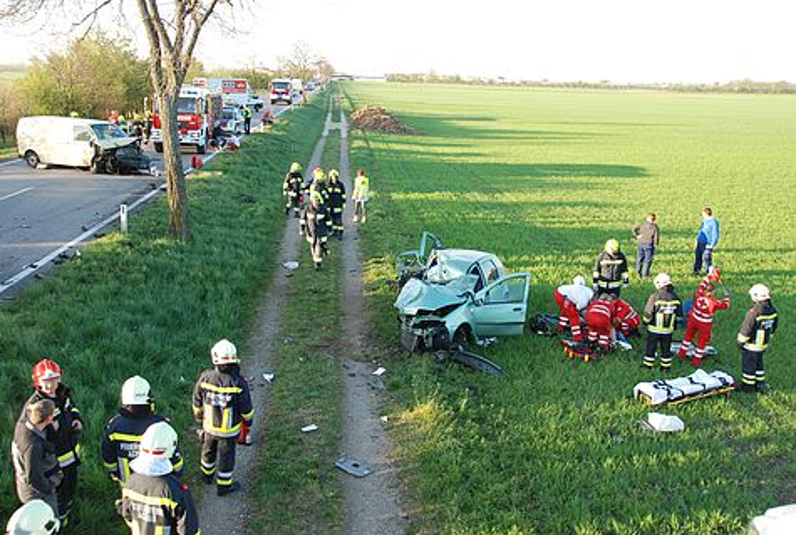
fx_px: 731
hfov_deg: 57.1
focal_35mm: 33
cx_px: 398
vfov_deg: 40.2
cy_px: 268
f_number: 6.3
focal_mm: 22
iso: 400
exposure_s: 1/160
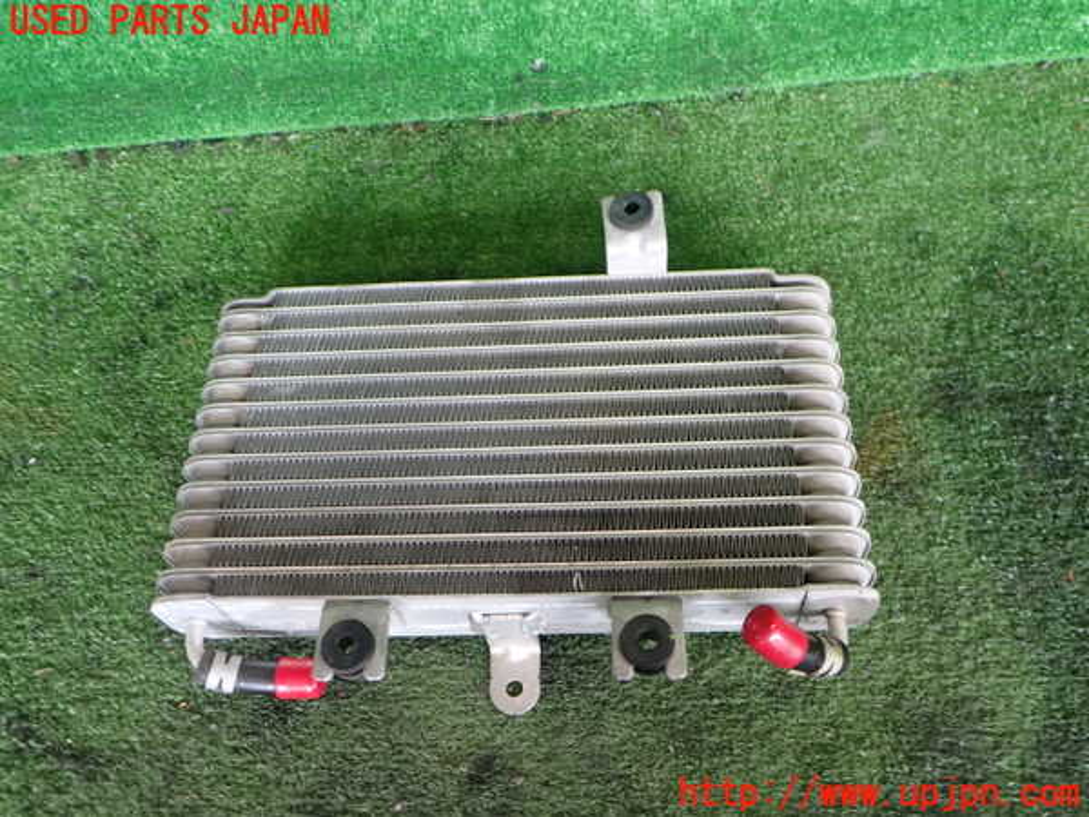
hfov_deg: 60.0
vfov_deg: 46.8
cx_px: 544
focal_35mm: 30
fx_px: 944
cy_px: 408
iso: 200
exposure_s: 1/60
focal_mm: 5.4
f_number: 2.3
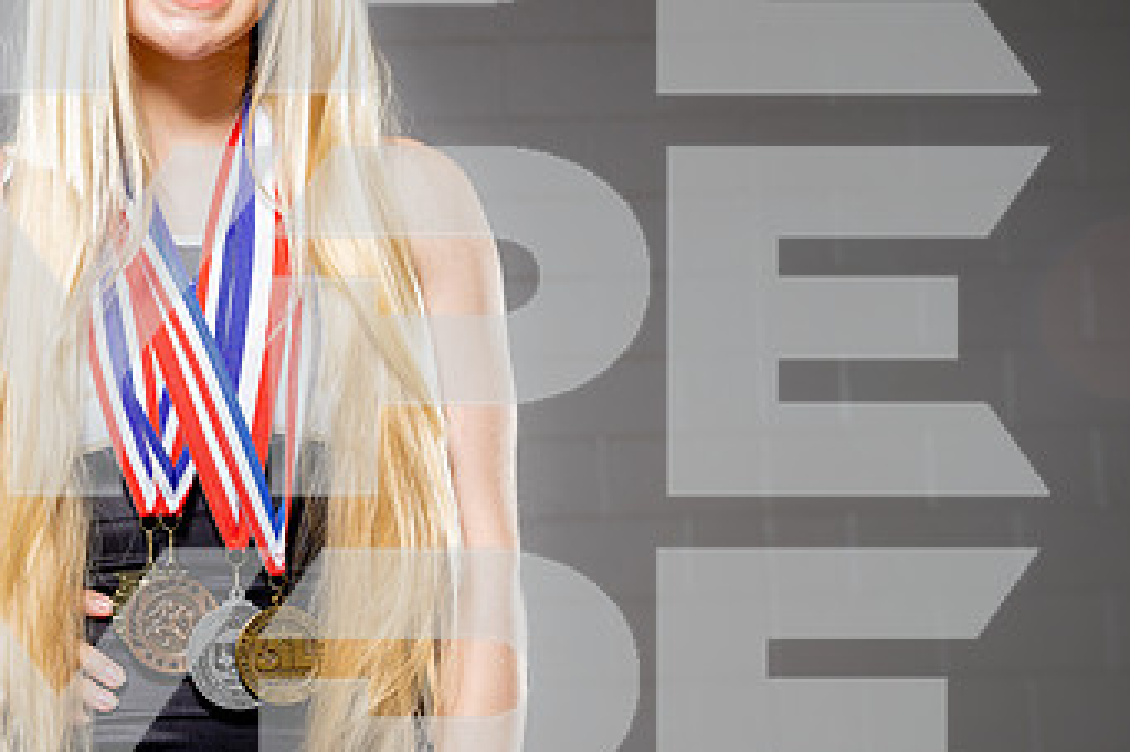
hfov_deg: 20.8
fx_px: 3043
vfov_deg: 14.1
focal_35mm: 97
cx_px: 205
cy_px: 323
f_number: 5.6
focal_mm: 57
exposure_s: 1/250
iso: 320
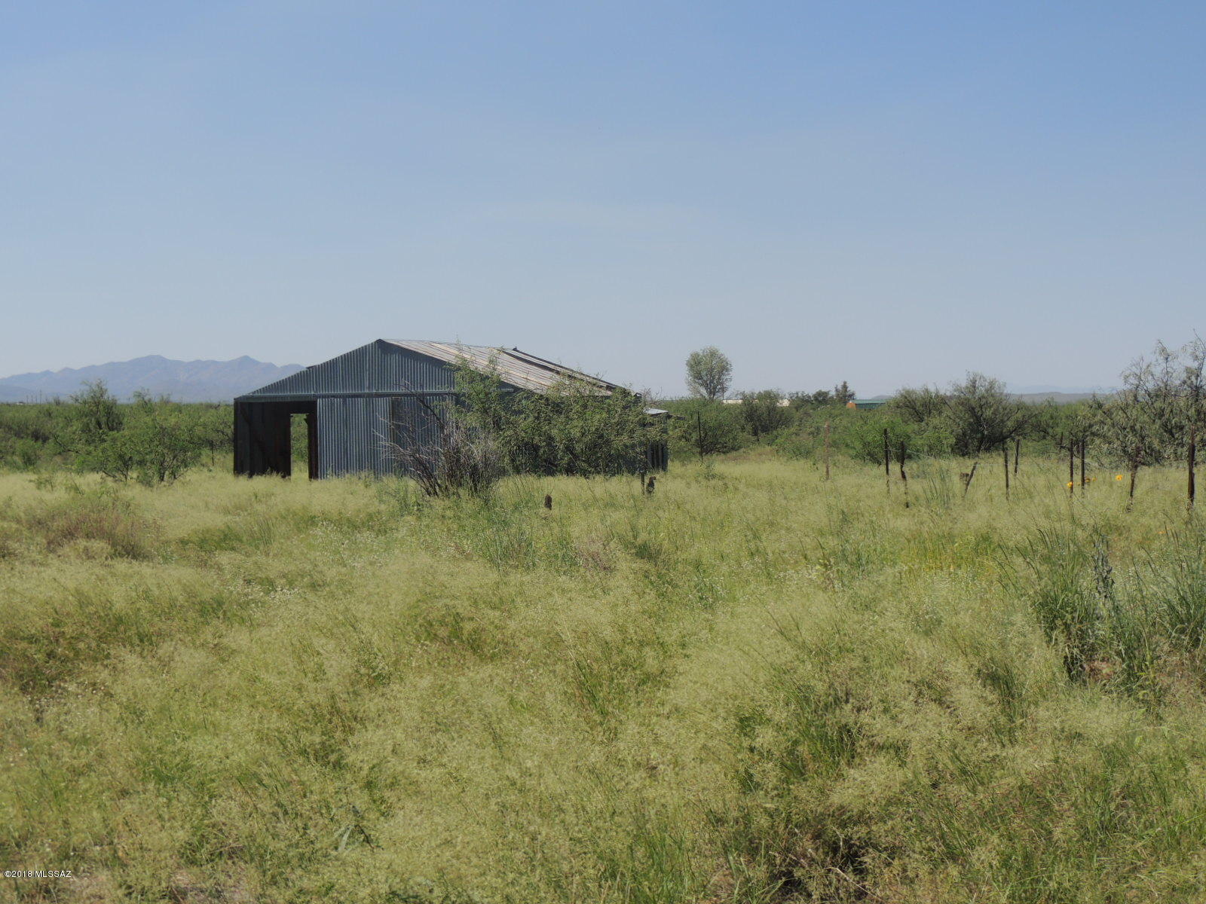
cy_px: 452
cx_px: 603
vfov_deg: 30.9
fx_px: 1637
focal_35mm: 47
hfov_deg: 40.4
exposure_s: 1/1250
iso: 100
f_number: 3.5
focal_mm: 8.3
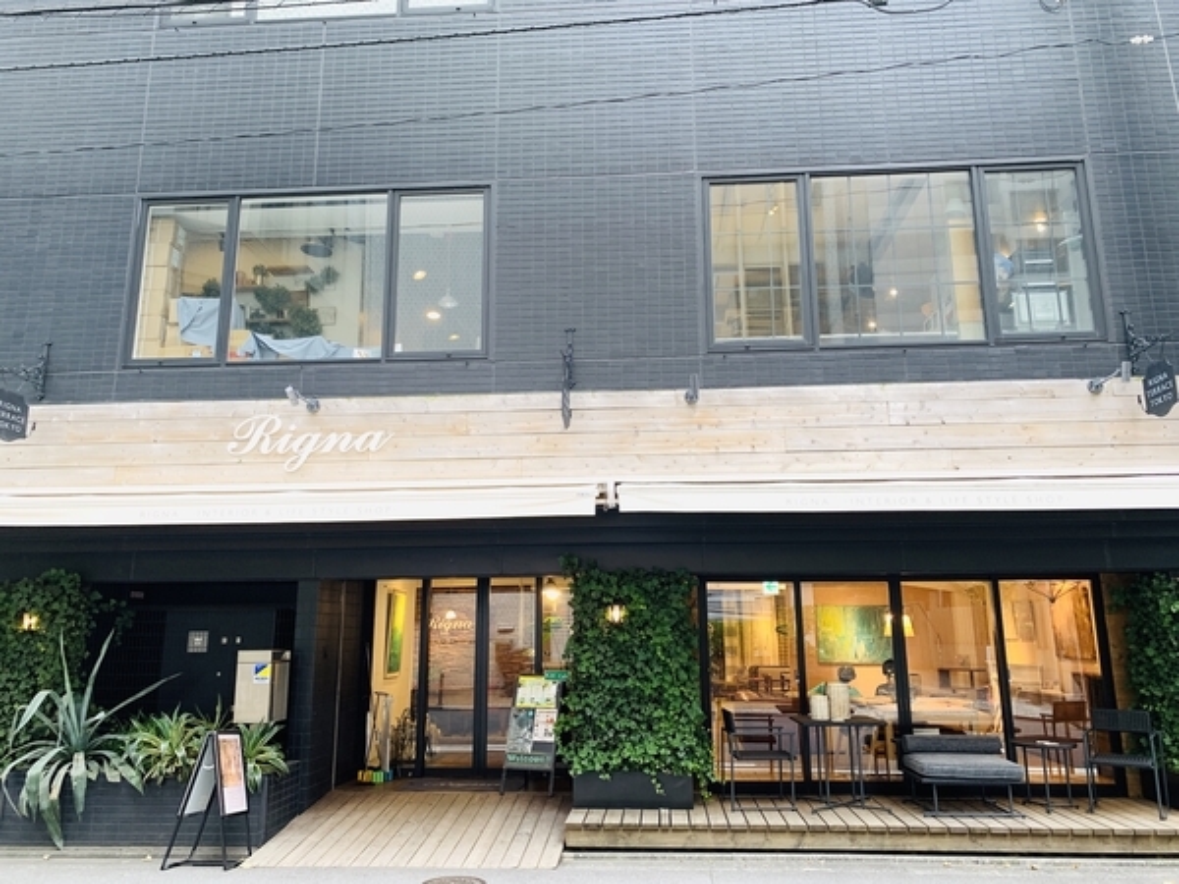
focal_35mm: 26
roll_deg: -0.7
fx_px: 886
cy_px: 442
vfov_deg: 53.1
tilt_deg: +13.6
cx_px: 590
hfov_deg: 67.3
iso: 100
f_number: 1.8
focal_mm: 4.25
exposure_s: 1/111
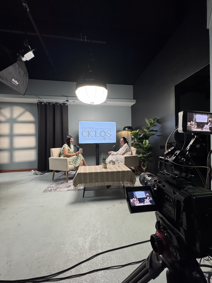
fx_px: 114
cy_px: 142
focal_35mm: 14
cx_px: 106
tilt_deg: +1.0
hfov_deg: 85.7
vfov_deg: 102.1
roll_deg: +0.6
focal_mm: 2.22
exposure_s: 1/60
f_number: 2.2
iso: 400
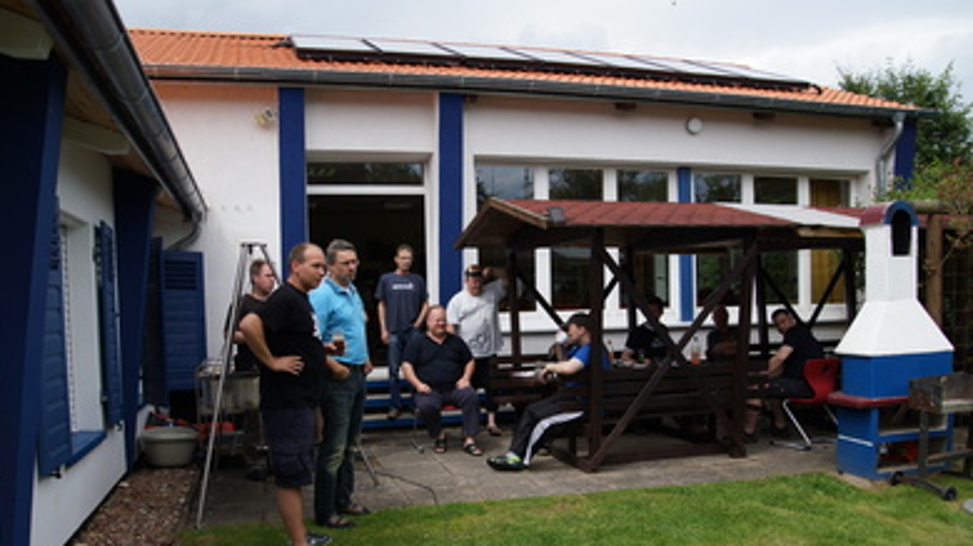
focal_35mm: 29
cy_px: 329
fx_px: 748
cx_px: 484
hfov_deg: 66.1
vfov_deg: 39.9
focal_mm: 18
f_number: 4
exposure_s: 1/800
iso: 100
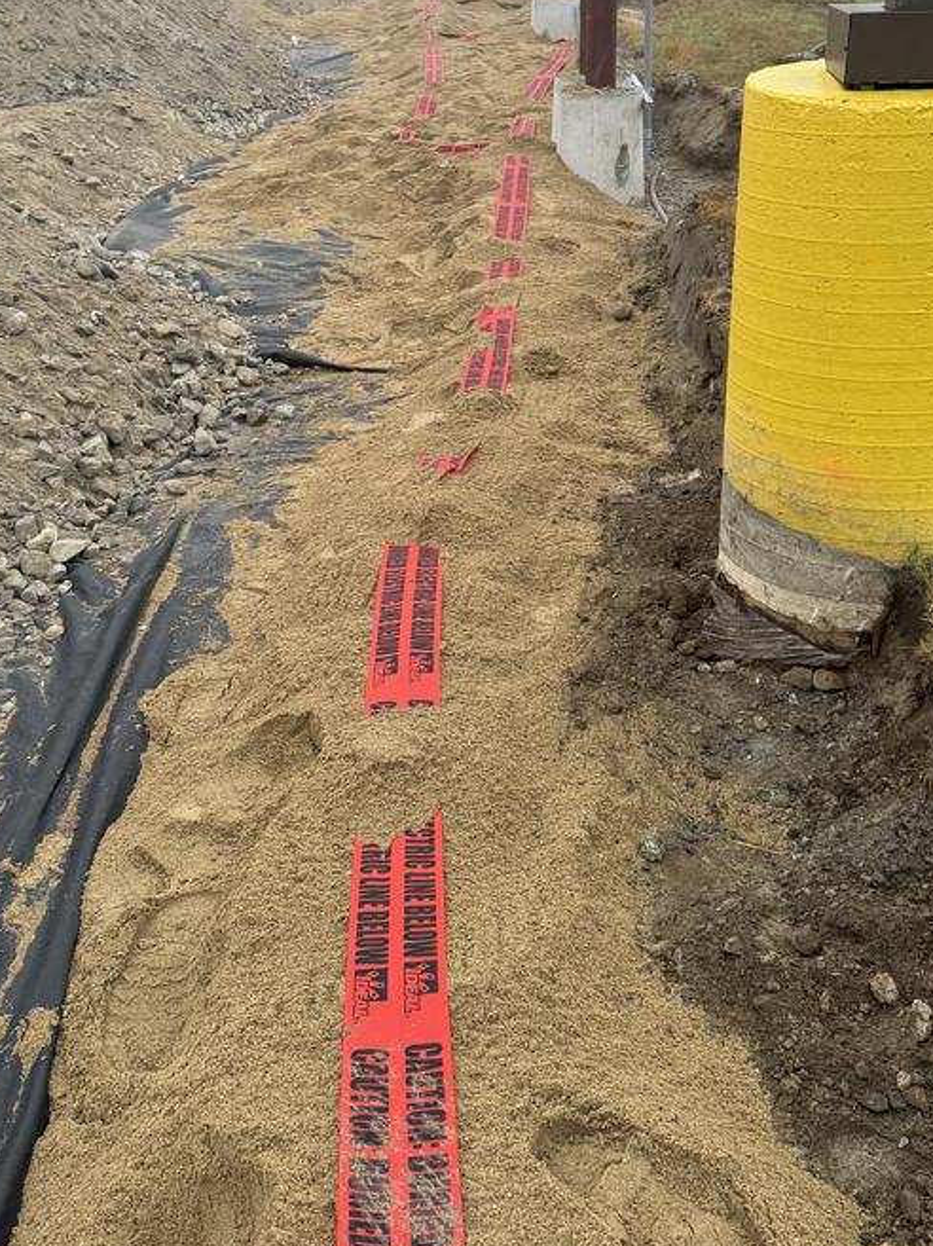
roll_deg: +2.5
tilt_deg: -16.4
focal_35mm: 39
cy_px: 367
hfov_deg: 36.7
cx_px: 412
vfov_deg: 46.7
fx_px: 1403
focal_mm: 6.76
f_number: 1.78
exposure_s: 1/121
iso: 160
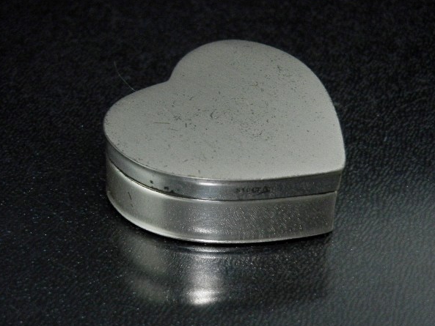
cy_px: 159
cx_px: 205
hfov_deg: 20.4
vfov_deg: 15.4
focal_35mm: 96
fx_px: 1207
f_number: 8.8
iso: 800
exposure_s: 1/30
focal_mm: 16
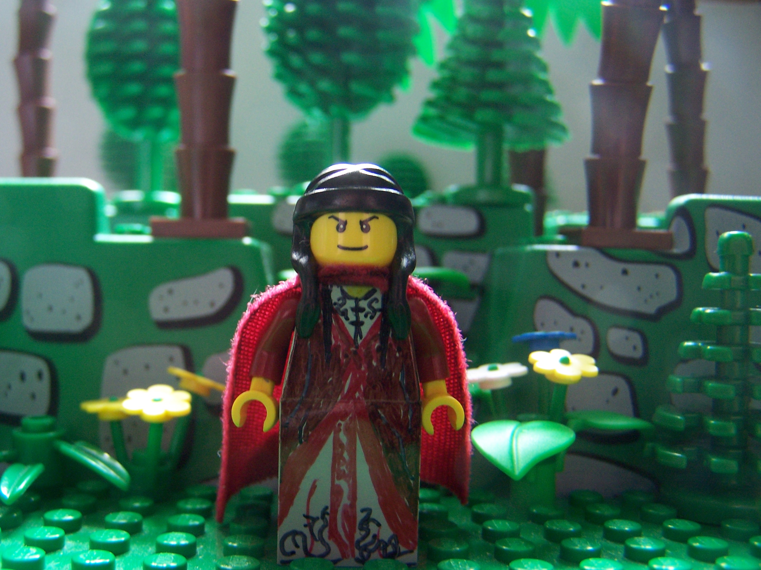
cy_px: 285
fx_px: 835
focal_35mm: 38
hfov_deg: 49.0
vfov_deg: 37.7
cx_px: 380
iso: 140
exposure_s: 1/8
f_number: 2.8
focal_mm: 6.3
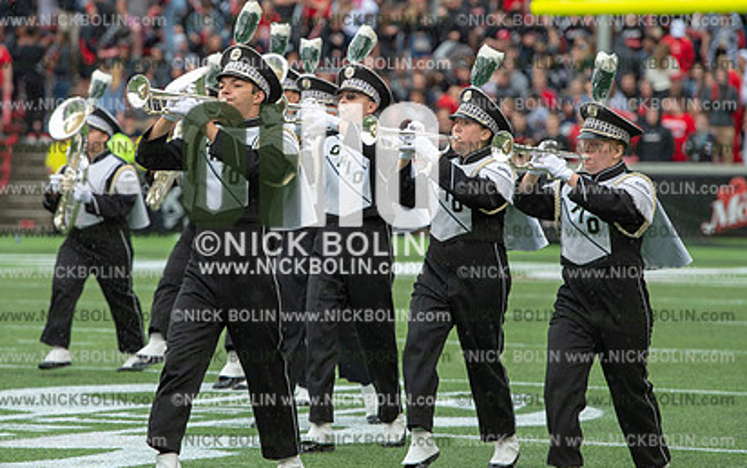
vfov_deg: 5.0
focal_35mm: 265
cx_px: 310
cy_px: 189
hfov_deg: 7.9
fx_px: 5398
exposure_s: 1/500
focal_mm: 185
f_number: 4
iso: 400
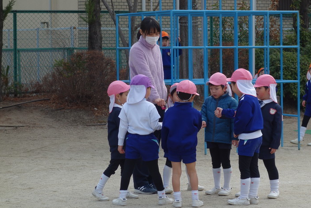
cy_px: 100
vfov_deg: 9.3
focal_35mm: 147
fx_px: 1270
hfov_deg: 13.9
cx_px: 220
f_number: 5.6
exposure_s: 1/200
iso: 125
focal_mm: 37.1
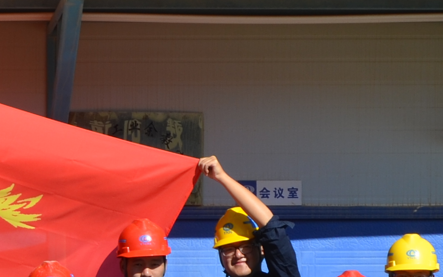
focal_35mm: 250
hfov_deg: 8.4
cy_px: 296
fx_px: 3018
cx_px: 0
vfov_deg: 5.2
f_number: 9
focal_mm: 32
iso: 100
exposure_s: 1/320
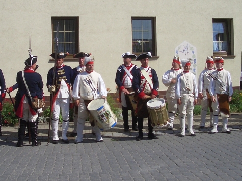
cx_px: 96
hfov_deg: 32.6
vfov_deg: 24.8
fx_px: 412
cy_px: 75
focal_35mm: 59
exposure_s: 1/800
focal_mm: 5.8
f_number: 4.3
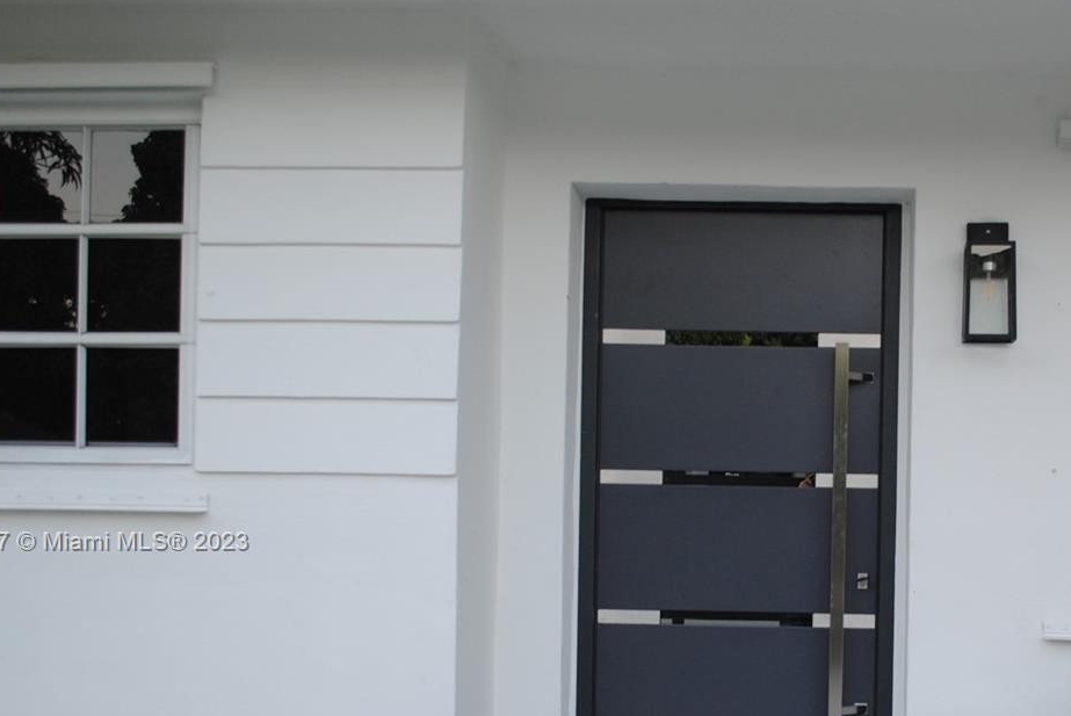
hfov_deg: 37.2
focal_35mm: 52
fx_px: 1548
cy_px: 543
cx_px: 805
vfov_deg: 25.7
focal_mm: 20
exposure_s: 1/30
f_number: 3.8
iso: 200
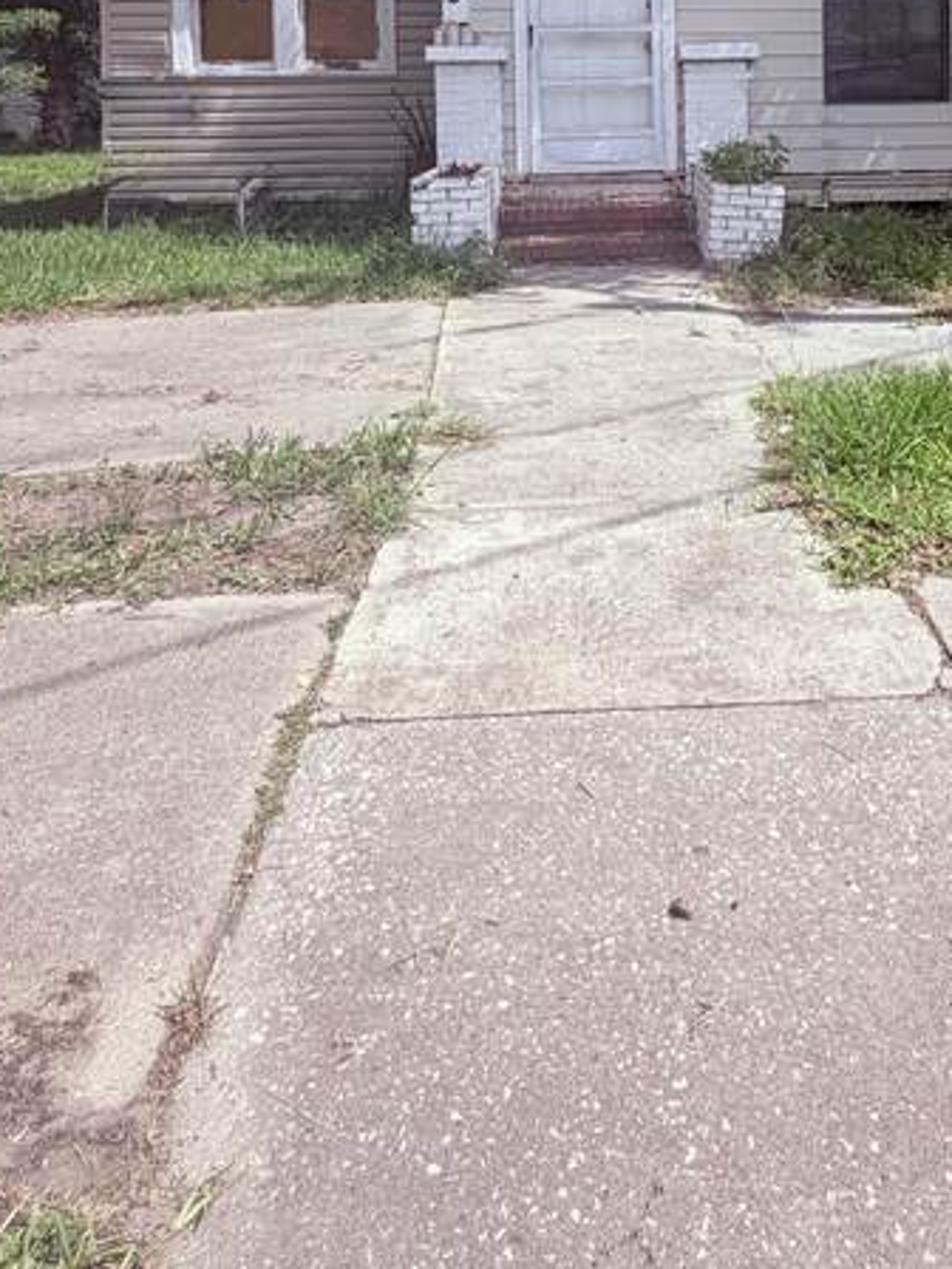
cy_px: 144
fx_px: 1100
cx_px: 663
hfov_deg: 45.8
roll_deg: +0.3
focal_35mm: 30
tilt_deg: -2.5
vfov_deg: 53.1
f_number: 2.2
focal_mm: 2.22
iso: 20
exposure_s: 1/942
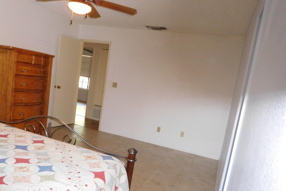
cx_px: 128
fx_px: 230
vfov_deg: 44.7
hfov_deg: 63.5
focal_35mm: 29
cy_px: 117
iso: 560
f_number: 3.4
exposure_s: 1/30
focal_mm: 4.5
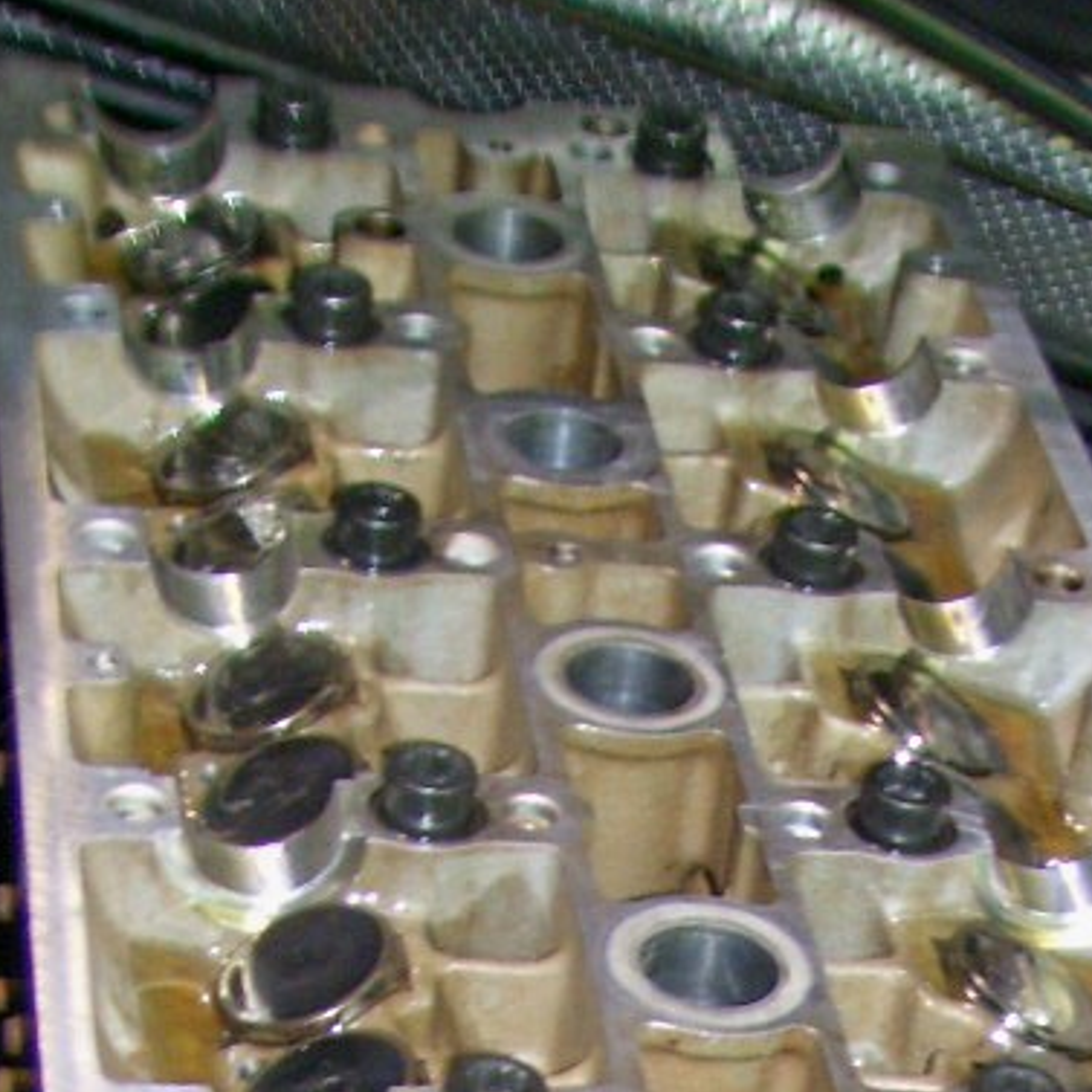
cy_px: 1538
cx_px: 860
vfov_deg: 15.7
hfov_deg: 16.6
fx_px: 3712
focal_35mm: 104
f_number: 2.7
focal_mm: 6
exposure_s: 1/60
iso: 125
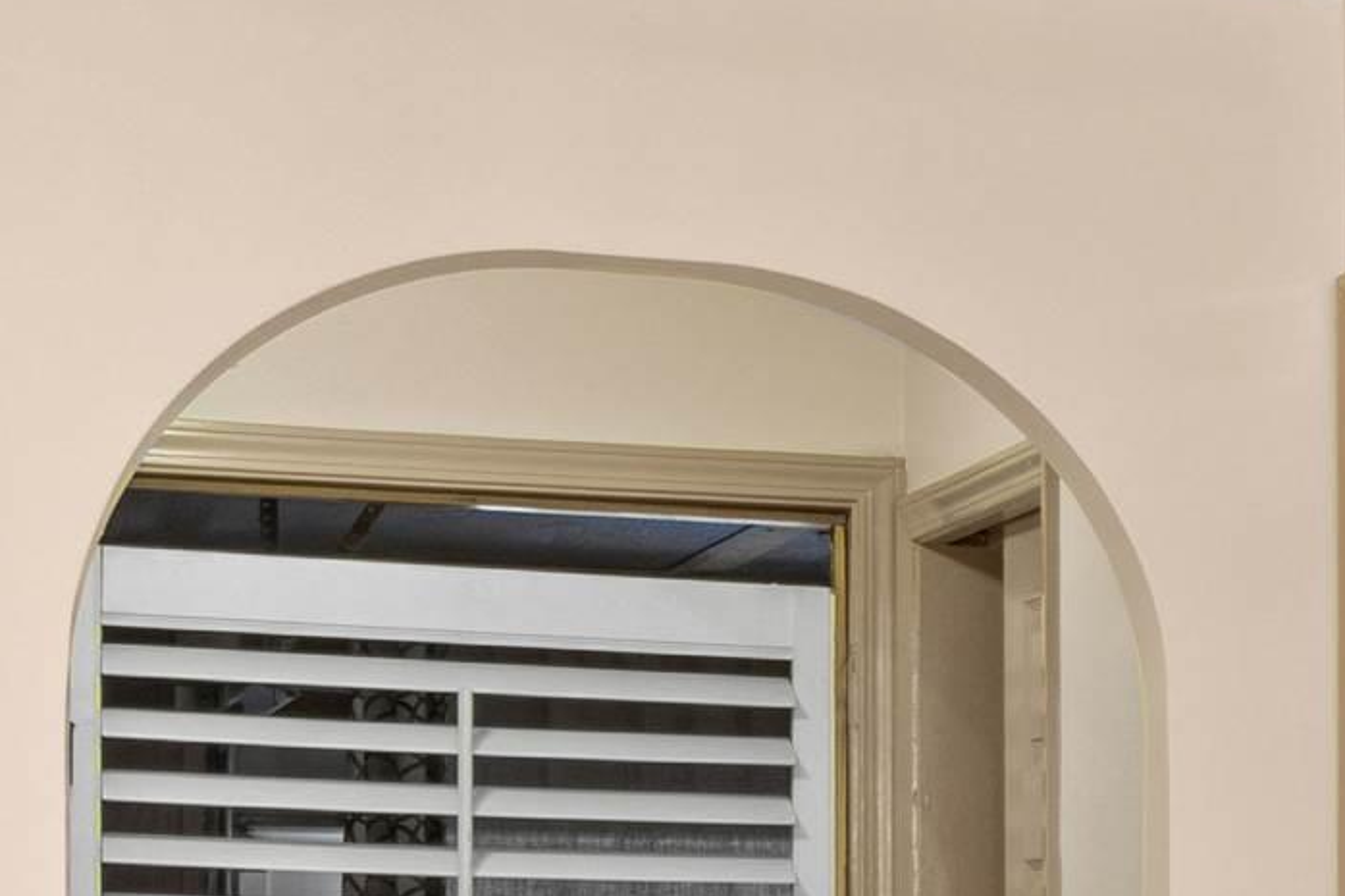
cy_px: 965
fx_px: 4930
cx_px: 2881
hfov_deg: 13.0
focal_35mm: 132
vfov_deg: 10.3
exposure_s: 1.6
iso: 100
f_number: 5.6
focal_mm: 20
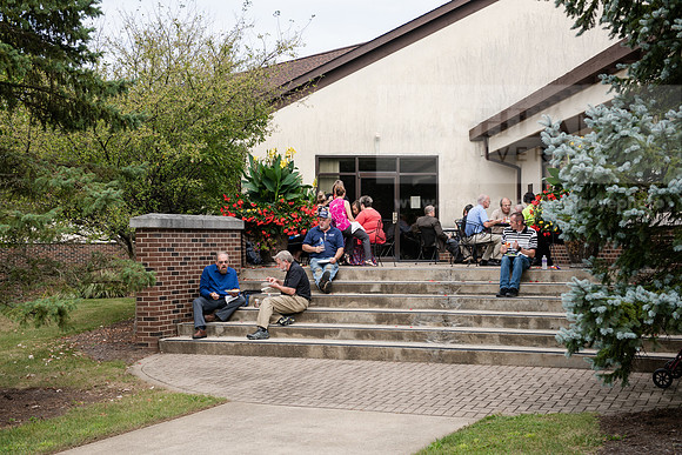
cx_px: 341
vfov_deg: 24.6
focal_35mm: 55
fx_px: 1042
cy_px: 228
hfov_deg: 36.2
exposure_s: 1/320
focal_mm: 55
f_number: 4.5
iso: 80
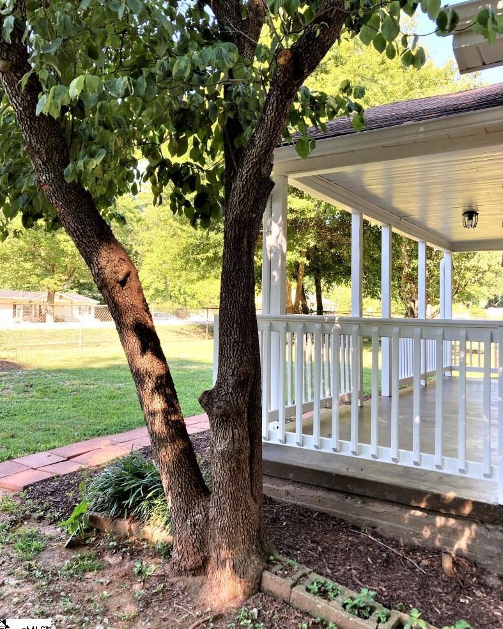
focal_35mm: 30
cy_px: 293
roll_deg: -0.7
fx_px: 558
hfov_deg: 48.5
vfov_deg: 58.7
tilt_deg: +4.8
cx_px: 251
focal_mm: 3.99
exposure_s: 1/121
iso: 32
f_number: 1.8
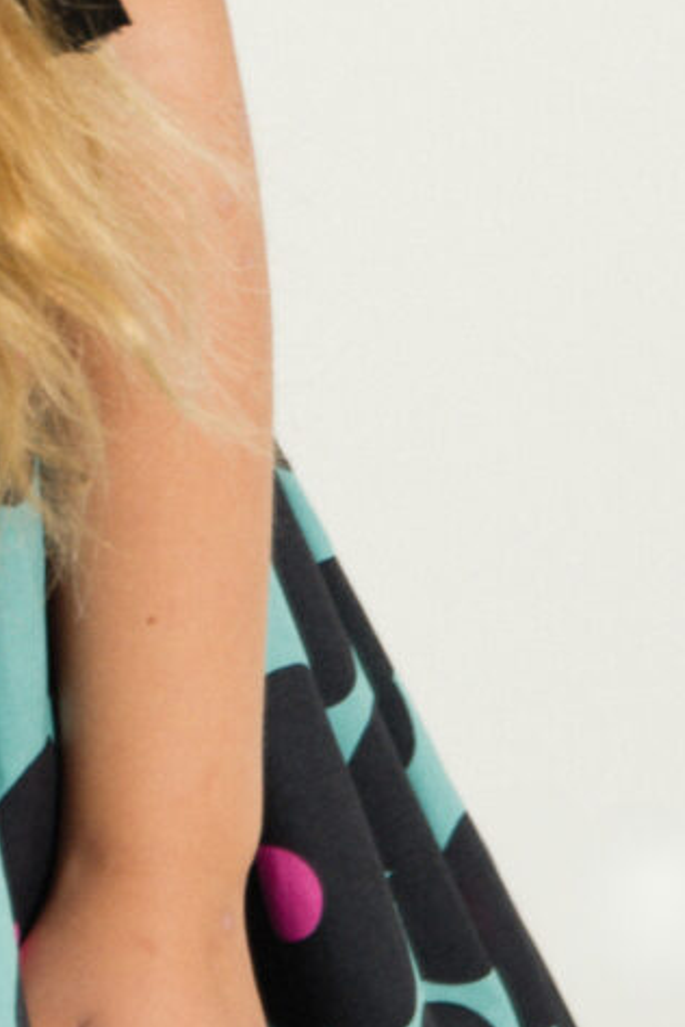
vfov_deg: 4.6
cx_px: -393
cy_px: -700
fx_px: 12720
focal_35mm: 446
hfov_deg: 3.1
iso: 100
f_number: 3.2
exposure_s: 1/200
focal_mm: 55
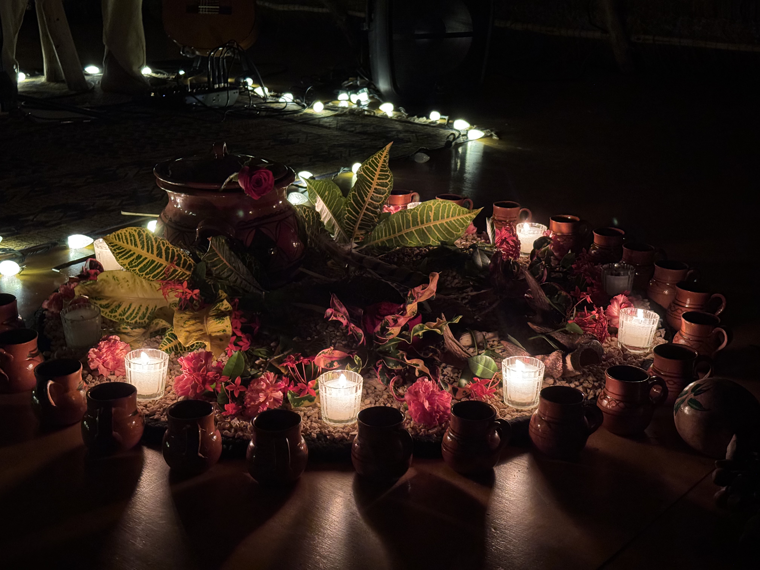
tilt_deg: -19.2
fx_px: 1054
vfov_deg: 30.3
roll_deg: -0.6
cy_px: 285
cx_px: 380
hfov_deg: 39.7
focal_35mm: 48
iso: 800
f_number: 1.78
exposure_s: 1/18
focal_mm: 6.76
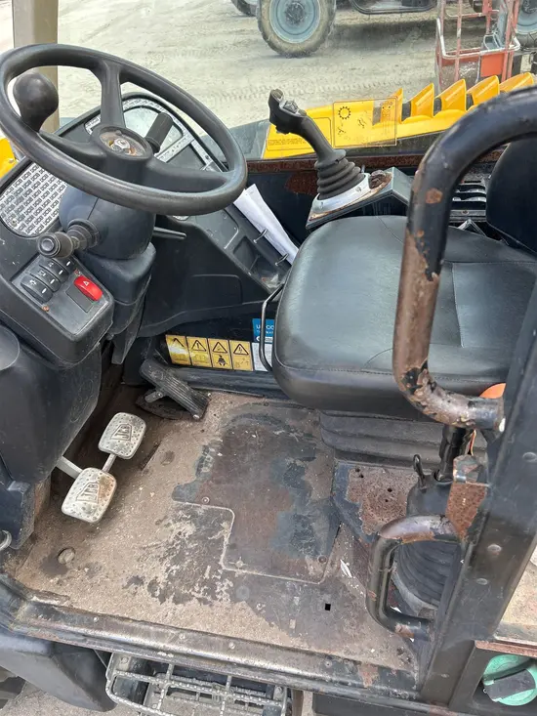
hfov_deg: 53.1
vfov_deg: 67.3
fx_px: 538
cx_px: 268
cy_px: 358
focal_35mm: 26
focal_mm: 5.7
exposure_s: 1/614
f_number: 1.5
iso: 50
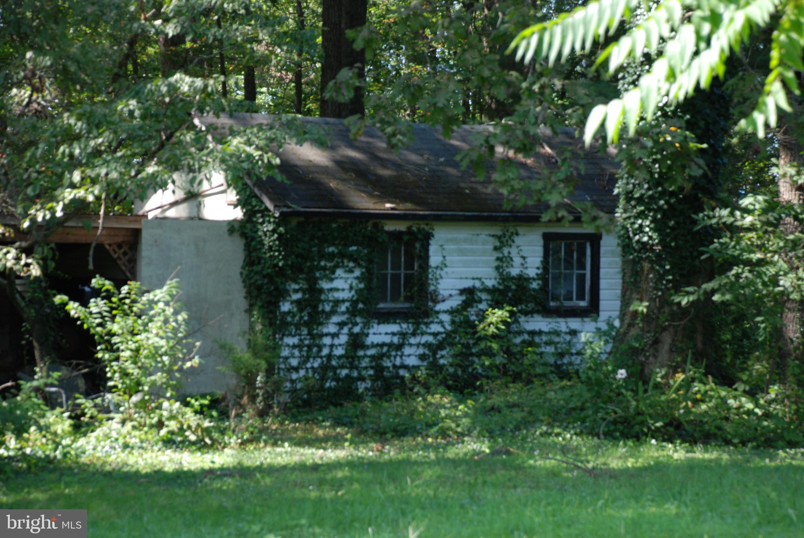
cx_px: 402
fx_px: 2683
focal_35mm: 120
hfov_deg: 17.0
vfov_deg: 11.4
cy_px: 269
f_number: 5.6
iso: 280
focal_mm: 80
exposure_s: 1/125
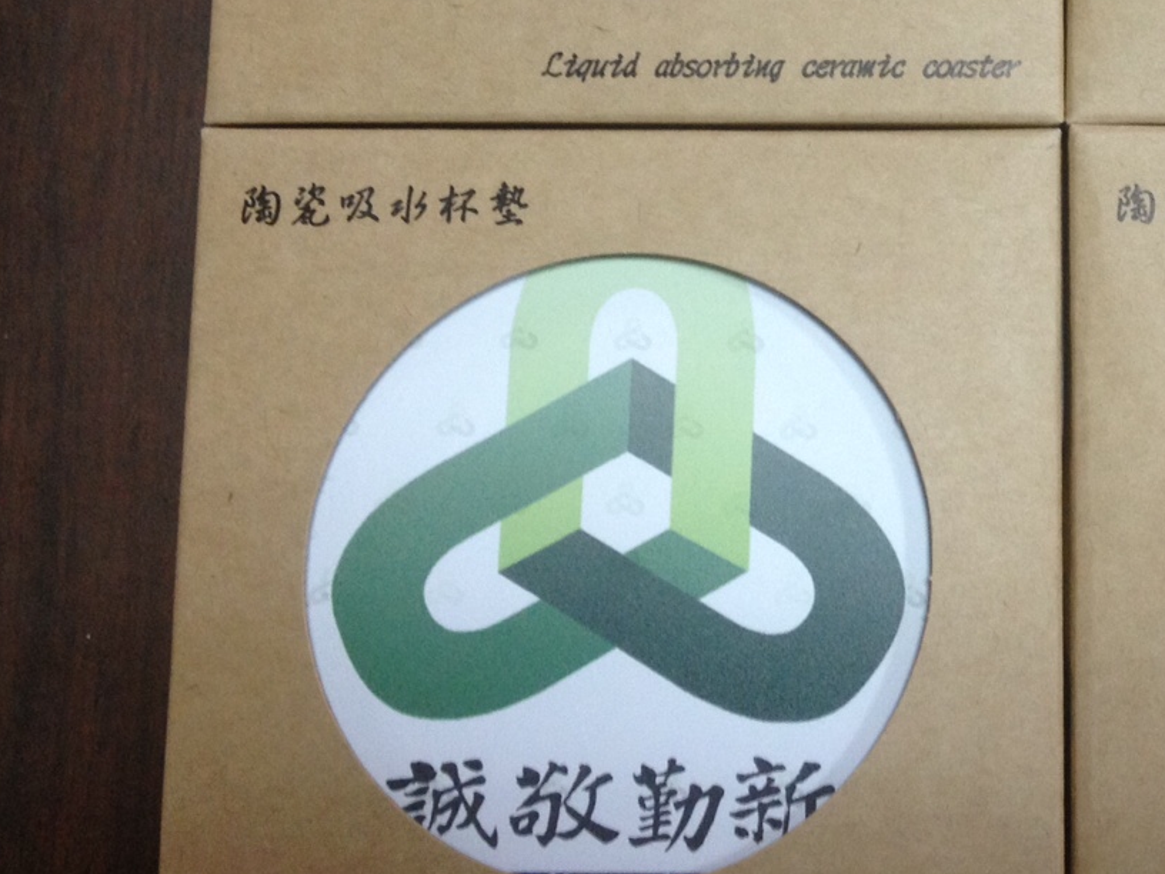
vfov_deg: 20.7
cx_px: 1024
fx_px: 2356
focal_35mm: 70
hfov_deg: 26.9
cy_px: 161
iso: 100
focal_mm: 4.28
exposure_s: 1/20
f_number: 2.4
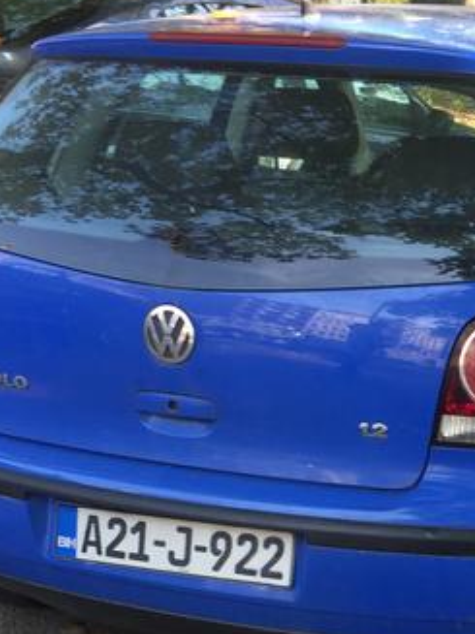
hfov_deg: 20.4
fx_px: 1300
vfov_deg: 25.8
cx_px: 411
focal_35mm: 71
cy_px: 653
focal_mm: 4.15
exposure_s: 1/100
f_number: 2.2
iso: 32
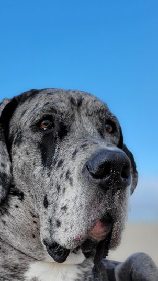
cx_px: 32
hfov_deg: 21.9
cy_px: 246
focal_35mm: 54
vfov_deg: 36.4
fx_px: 402
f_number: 1.8
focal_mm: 5.4
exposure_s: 1/1593
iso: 40
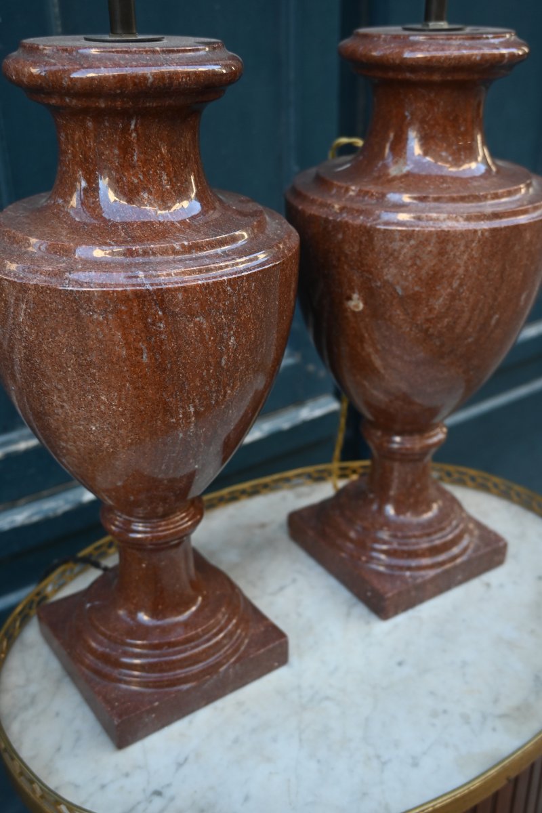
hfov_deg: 36.2
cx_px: 271
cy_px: 406
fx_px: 830
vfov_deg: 52.2
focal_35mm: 37
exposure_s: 1/200
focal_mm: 24.5
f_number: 3.8
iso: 400
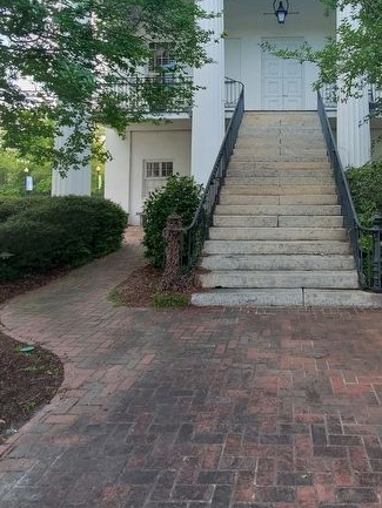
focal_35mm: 24
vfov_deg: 69.7
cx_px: 290
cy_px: 172
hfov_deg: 54.0
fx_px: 353
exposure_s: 1/122
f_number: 2.2
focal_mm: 1.8
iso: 50
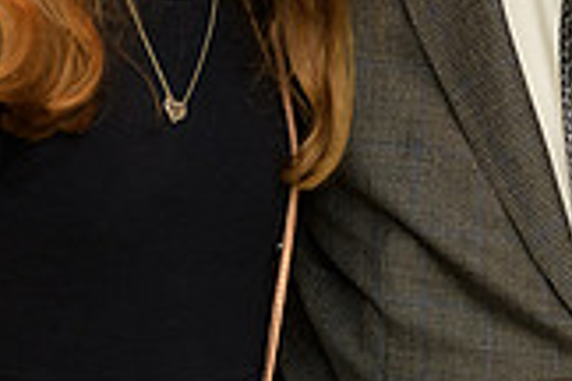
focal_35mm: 161
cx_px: 590
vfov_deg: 8.4
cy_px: -55
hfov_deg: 12.6
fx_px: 2558
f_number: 3.2
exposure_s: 1/125
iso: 1000
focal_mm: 45
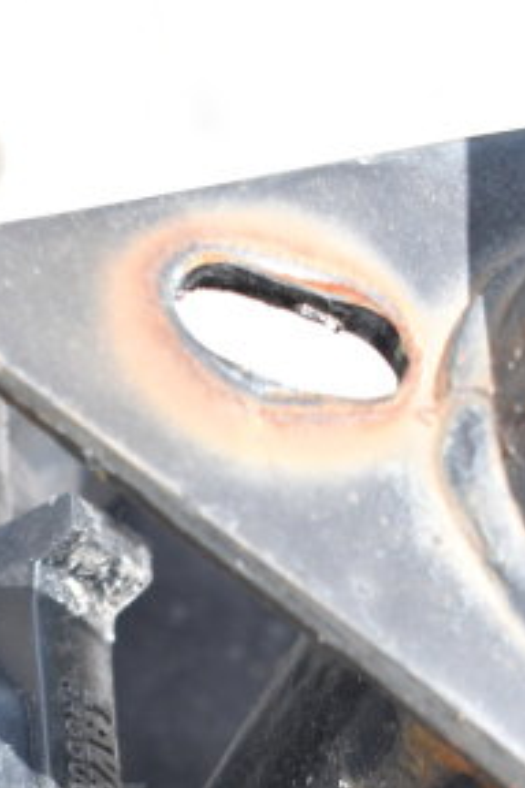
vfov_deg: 11.1
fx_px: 3959
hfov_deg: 7.5
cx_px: -101
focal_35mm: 181
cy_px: 1000
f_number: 6.3
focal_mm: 38
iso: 200
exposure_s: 1/160
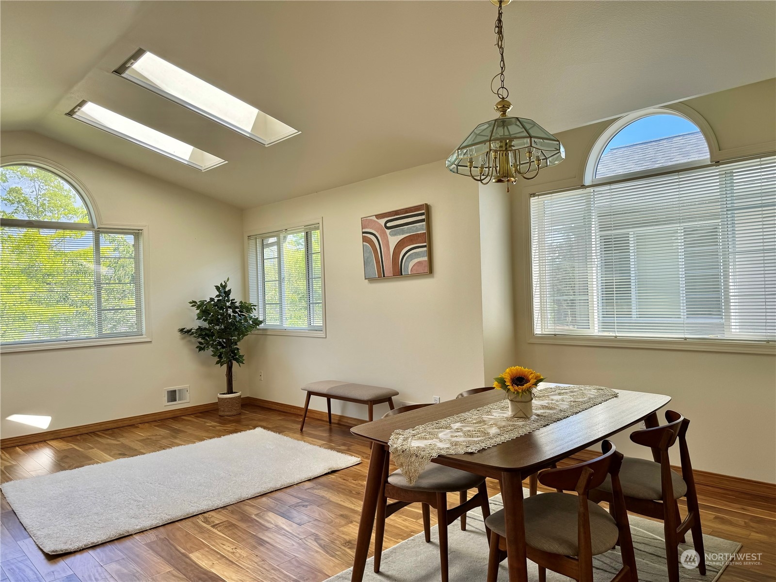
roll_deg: +1.4
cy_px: 291
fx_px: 538
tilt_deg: -0.4
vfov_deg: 56.8
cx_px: 388
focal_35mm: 24
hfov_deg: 71.6
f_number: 1.78
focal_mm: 6.76
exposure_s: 1/558
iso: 80
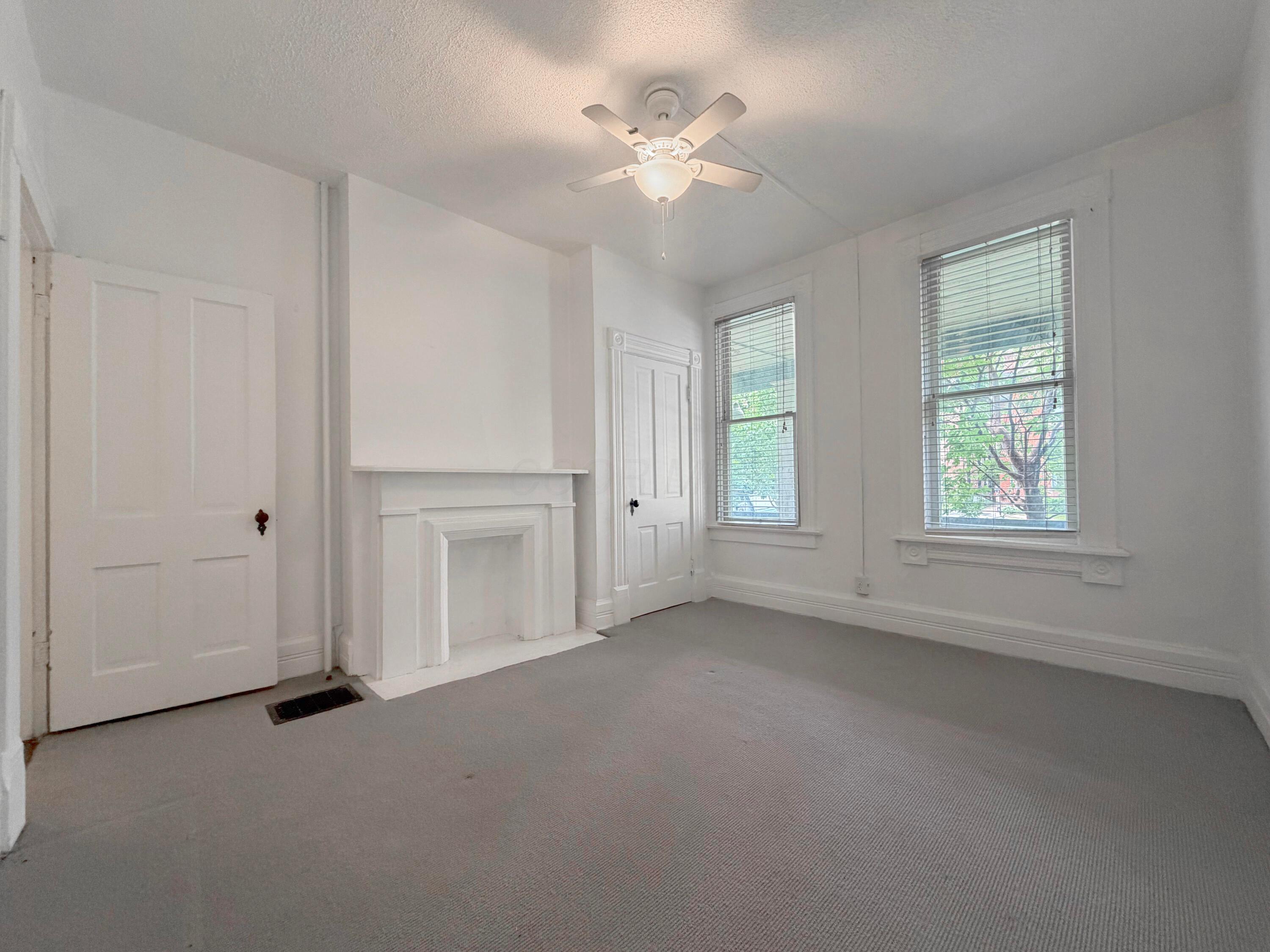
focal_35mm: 14
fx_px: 514
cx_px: 635
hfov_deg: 102.1
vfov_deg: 85.7
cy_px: 476
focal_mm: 2.22
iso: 160
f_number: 2.2
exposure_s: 1/60
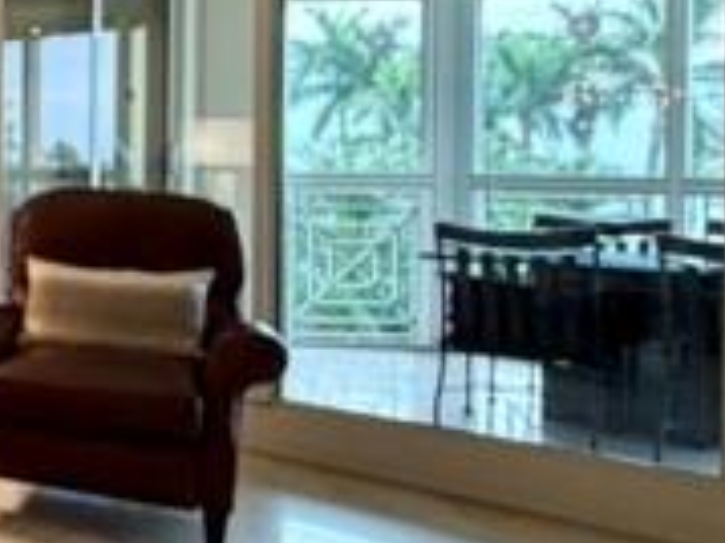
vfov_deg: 28.8
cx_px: -312
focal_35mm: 50
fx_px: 1047
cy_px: 170
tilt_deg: -1.1
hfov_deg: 28.1
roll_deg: -0.4
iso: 160
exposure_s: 1/60
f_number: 2.2
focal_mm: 2.22
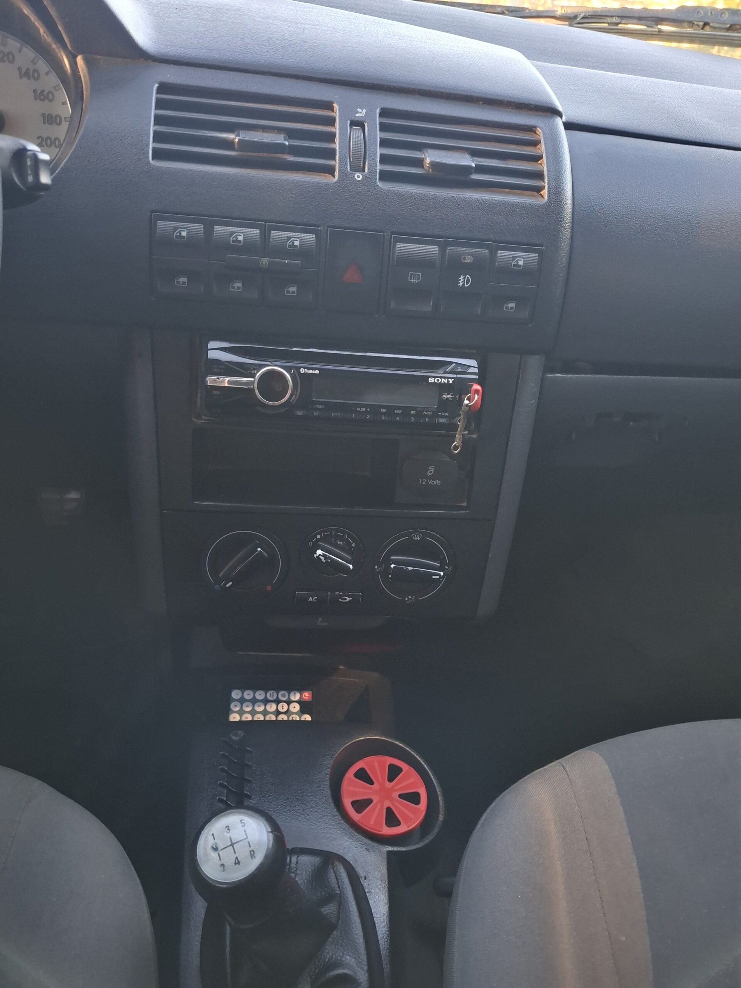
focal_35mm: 25
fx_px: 714
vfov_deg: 69.4
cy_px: 494
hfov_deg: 54.9
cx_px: 370
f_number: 1.8
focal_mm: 4.69
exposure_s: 1/40
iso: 250
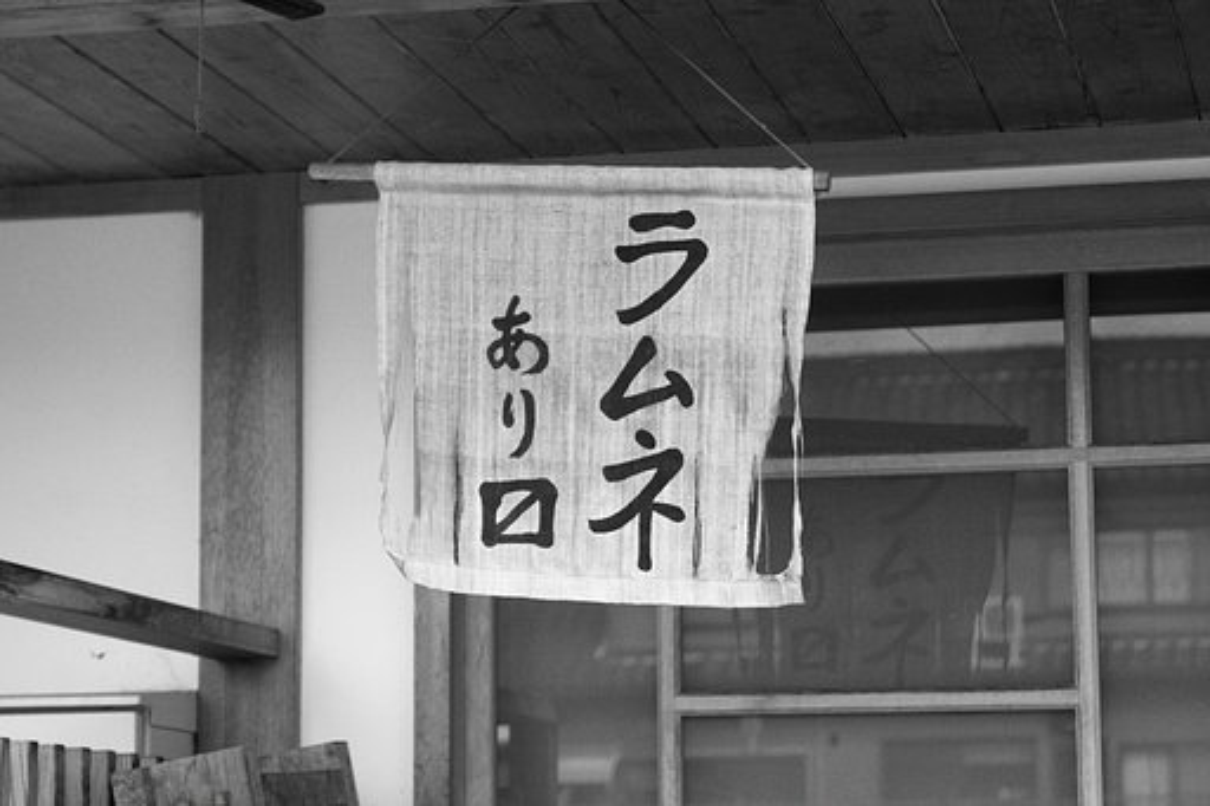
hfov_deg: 19.5
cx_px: 605
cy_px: 403
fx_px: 3528
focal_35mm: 105
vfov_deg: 13.0
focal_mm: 70
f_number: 5.6
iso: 200
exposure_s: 1/100
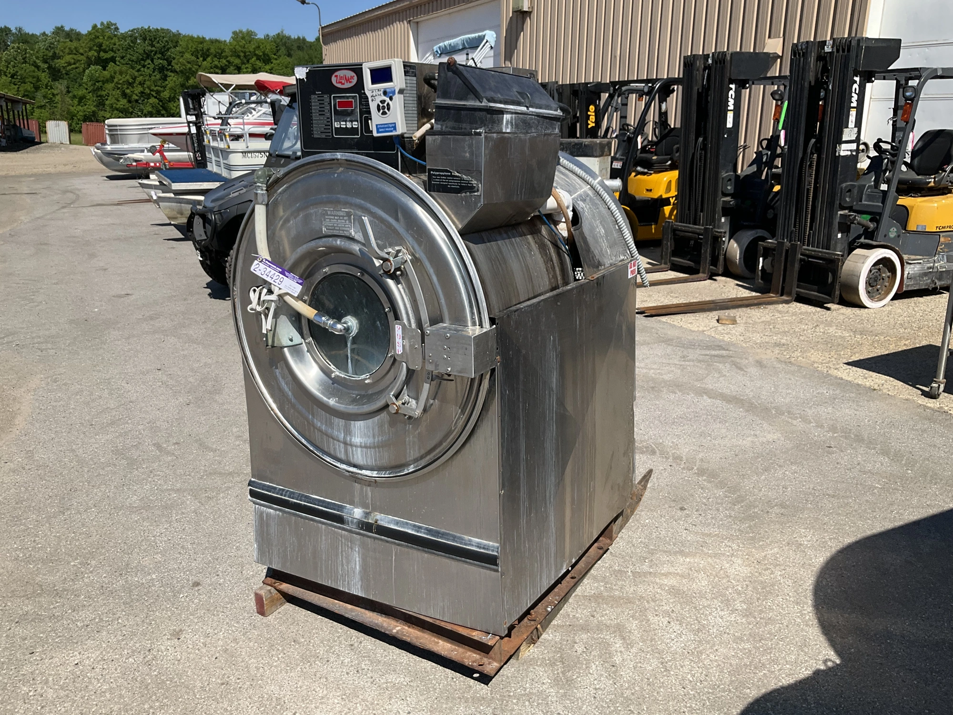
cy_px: 358
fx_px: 798
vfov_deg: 48.2
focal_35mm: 29
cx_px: 476
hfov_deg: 61.7
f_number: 1.8
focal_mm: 3
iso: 25
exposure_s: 1/2058
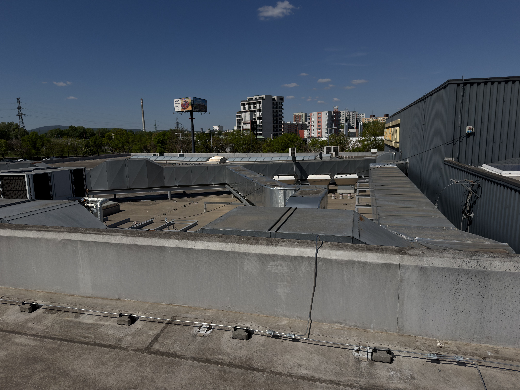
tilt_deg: -8.9
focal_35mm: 24
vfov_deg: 56.8
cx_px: 260
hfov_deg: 71.6
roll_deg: +0.8
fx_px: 361
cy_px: 195
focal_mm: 6.76
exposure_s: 1/15873
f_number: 1.78
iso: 80
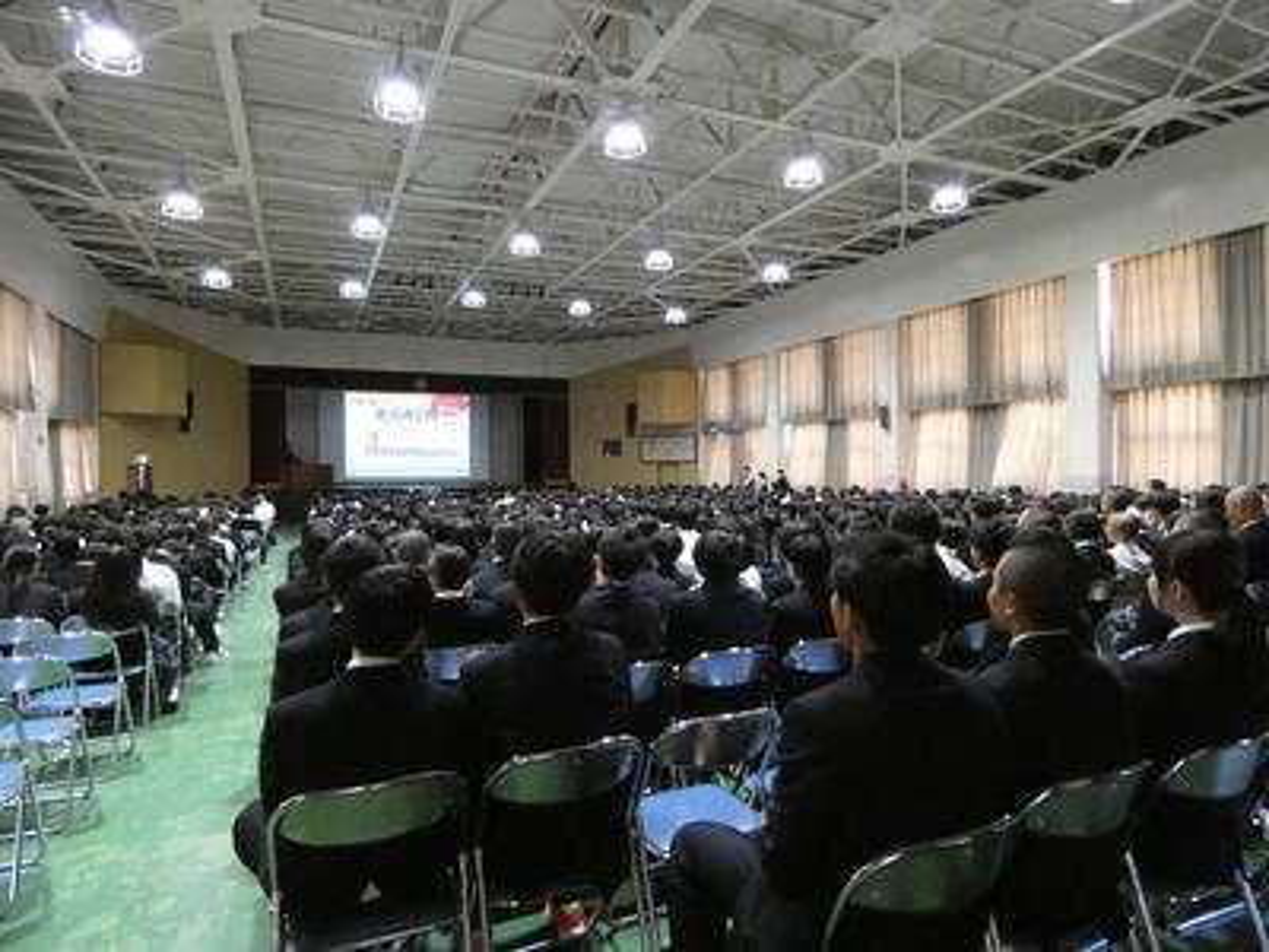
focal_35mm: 20
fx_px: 733
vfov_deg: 66.0
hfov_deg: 81.7
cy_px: 476
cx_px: 634
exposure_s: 1/40
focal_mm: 3.6
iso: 1600
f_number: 2.8
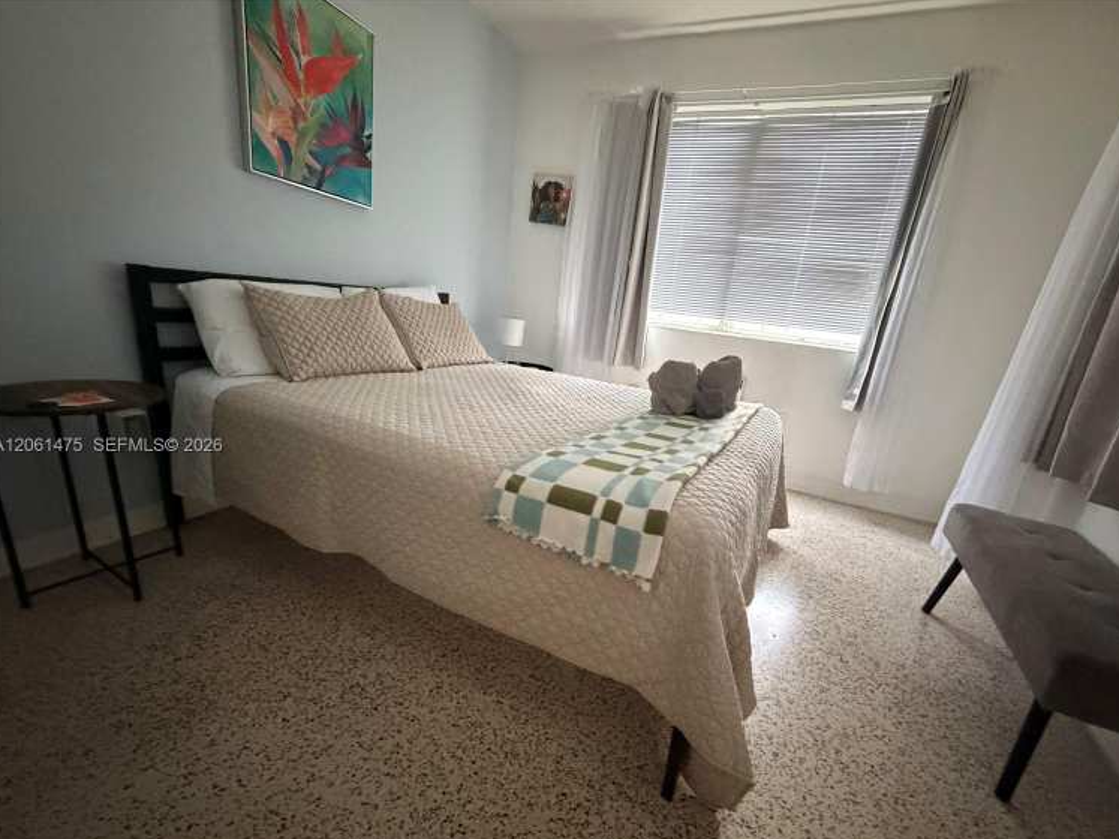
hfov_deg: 98.1
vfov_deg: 81.6
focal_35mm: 15
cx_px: 589
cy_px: 446
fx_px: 485
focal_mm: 2.22
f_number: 2.2
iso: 1250
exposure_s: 1/60
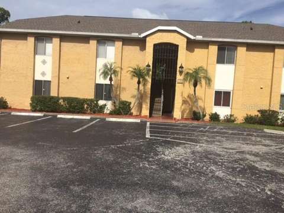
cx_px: 142
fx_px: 238
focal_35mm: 29
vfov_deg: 48.2
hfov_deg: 61.7
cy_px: 106
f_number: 2.2
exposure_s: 1/2331
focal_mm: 4.15
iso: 25
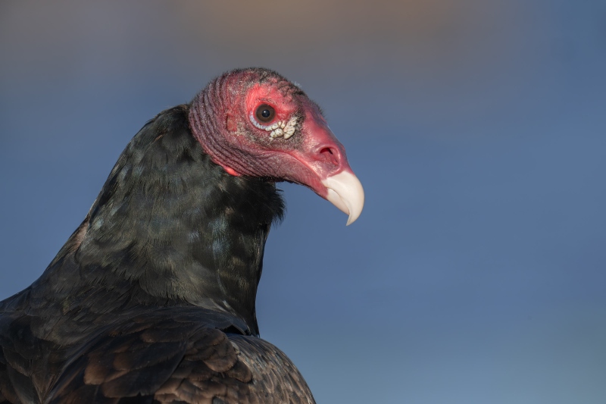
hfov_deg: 1.7
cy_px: 202
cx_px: 303
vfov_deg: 1.1
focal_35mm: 1200
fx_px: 20195
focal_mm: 1200
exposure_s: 1/1000
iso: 1600
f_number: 13
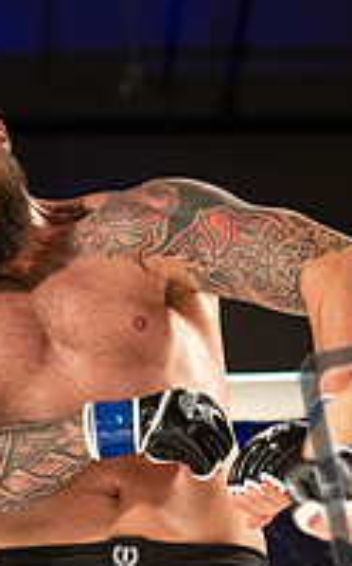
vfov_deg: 8.7
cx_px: 210
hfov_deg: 5.5
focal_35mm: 240
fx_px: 3692
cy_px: 336
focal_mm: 70
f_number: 2.8
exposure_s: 1/1000
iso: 1400
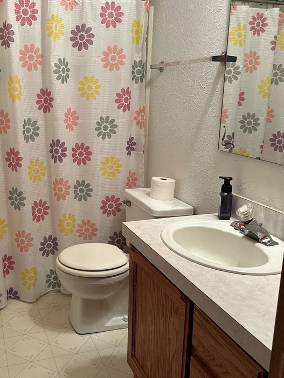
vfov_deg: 52.6
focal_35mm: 35
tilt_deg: -13.2
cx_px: 81
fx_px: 383
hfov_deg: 39.9
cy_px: 178
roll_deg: -0.6
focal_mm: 6.86
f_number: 1.78
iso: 125
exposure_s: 1/60
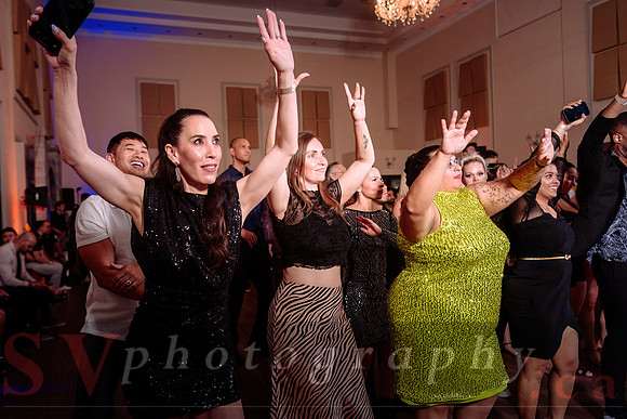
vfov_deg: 48.1
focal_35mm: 27
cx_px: 275
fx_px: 469
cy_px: 210
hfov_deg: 67.3
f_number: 2.8
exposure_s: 1/160
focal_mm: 24
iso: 500
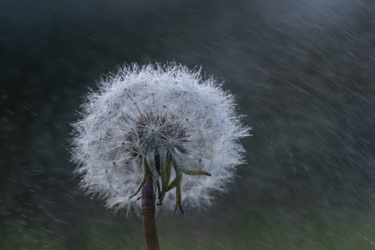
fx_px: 2109
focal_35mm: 202
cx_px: 188
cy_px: 125
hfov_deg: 10.2
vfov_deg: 6.8
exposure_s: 1/320
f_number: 3.5
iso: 200
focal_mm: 135
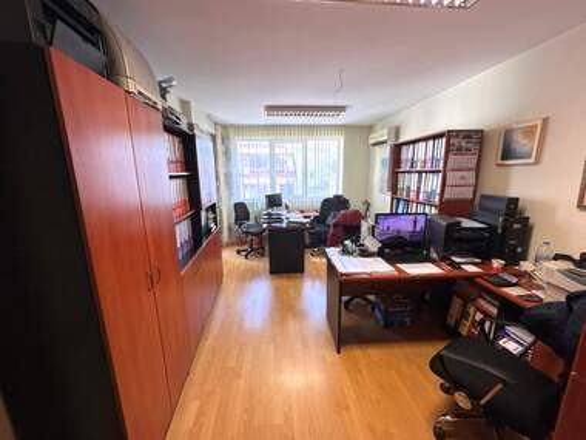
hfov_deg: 102.1
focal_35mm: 14
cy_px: 220
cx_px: 293
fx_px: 237
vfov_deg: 85.7
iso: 64
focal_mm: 2.22
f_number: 2.2
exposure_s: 1/100
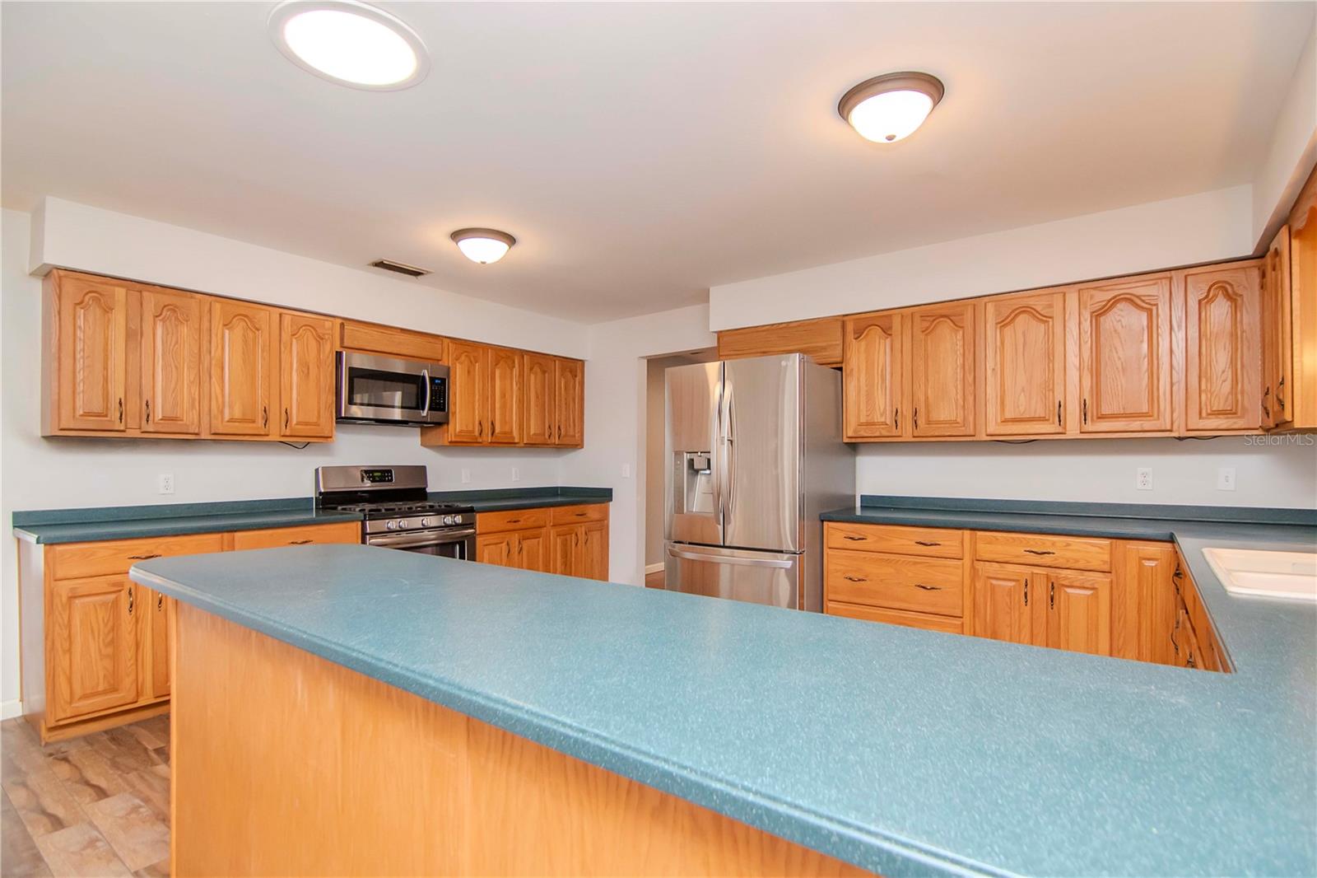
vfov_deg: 72.0
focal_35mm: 16
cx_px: 658
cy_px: 439
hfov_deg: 95.0
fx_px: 603
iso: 1250
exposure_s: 1/100
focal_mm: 11
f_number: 4
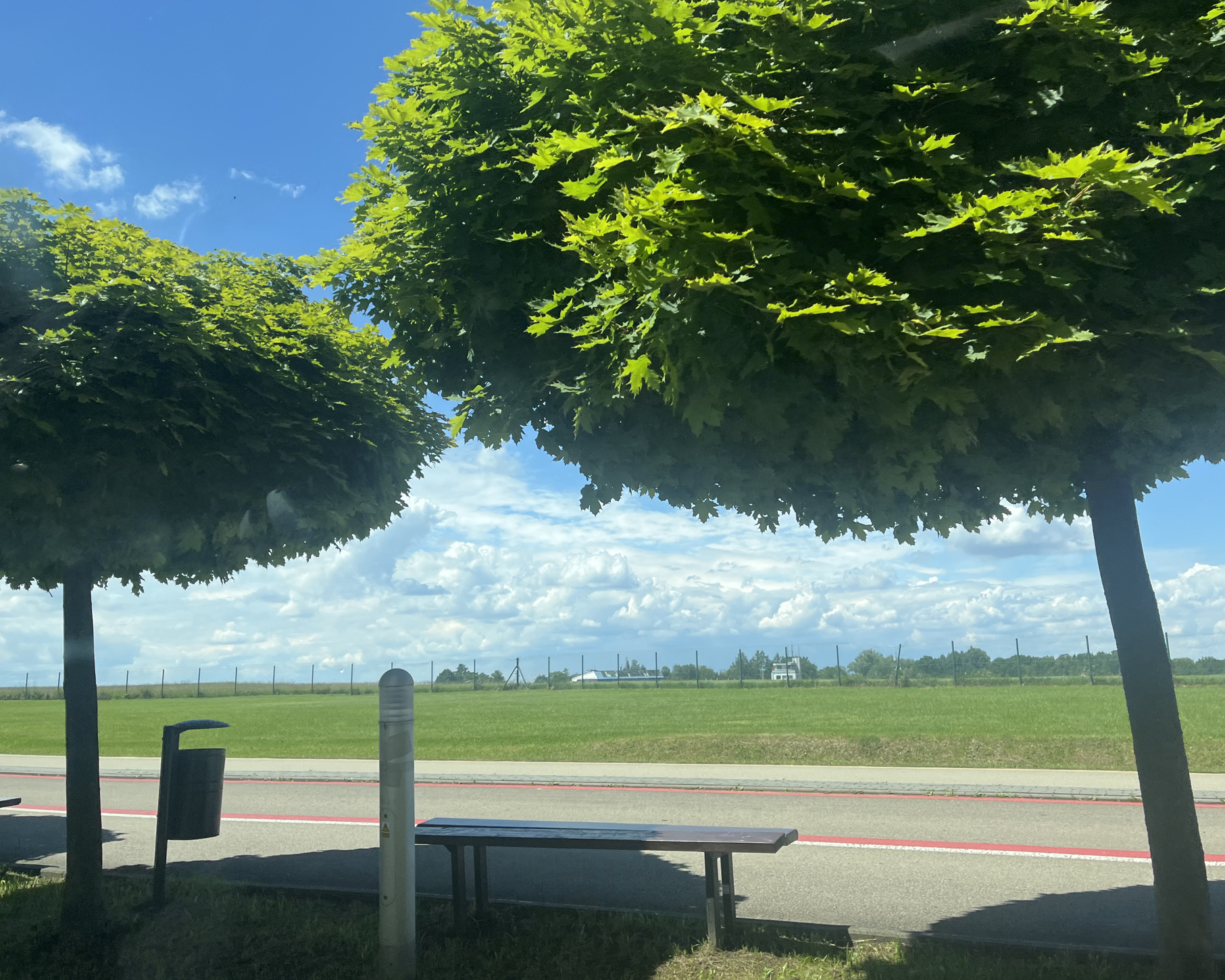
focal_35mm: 28
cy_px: 483
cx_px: 668
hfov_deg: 62.1
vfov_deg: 51.5
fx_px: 1015
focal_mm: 5.1
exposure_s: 1/2513
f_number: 1.6
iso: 50
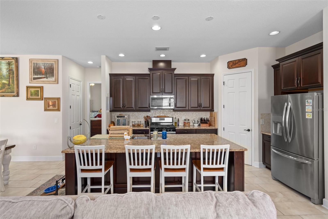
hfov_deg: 93.3
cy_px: 110
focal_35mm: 17
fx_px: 155
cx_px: 164
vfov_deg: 70.4
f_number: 8
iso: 320
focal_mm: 17
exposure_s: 1/2
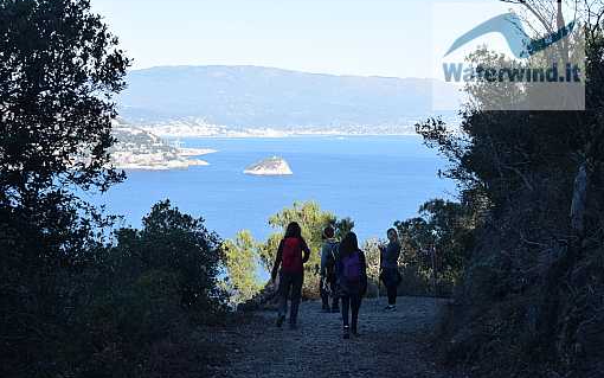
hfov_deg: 24.5
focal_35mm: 85
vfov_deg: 15.5
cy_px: 185
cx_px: 302
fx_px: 1391
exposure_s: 1/200
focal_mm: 55
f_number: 10
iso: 200
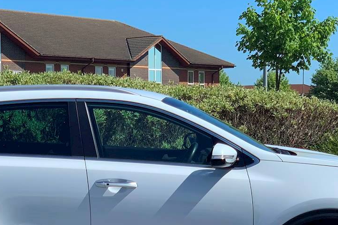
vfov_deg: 12.1
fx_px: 1061
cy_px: 198
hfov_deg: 18.1
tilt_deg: -4.1
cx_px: 115
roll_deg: +0.4
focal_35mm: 113
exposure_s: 1/1332
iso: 16
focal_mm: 6
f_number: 2.4
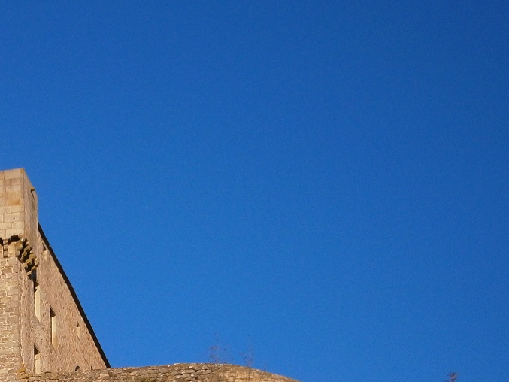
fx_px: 1956
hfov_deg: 14.6
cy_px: 392
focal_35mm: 133
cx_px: -2
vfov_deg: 11.0
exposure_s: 1/500
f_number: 3.9
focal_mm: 10.7
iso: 80
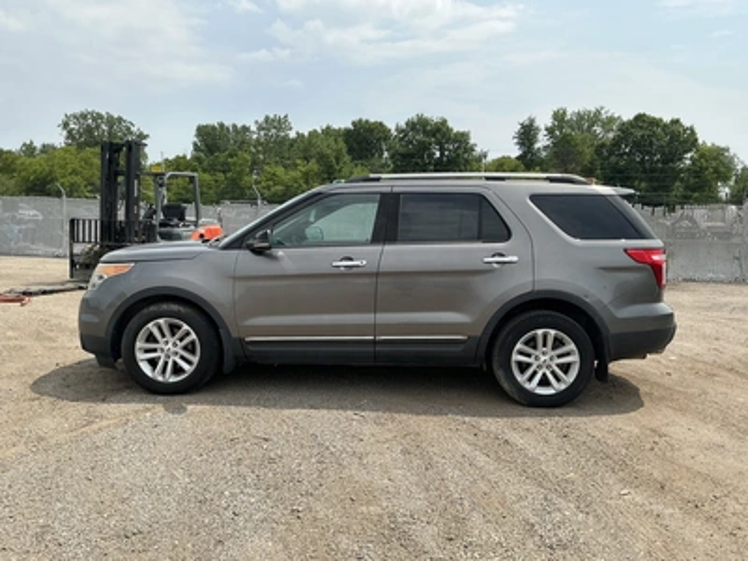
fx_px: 605
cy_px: 280
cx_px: 374
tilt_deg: +1.5
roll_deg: -3.1
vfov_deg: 49.7
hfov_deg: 63.4
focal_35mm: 28
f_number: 1.8
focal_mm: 3
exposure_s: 1/2227
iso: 25
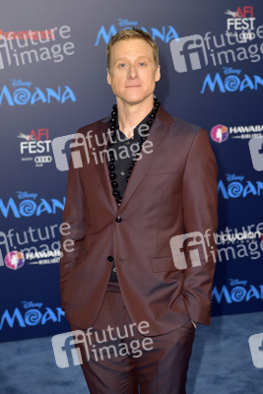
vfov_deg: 32.4
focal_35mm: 62
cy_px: 197
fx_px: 679
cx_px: 132
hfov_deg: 21.9
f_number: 4.5
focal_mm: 62
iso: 400
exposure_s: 1/320
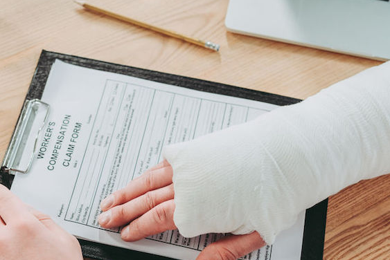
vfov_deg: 19.1
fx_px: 770
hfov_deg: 28.2
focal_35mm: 71
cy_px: 183
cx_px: 127
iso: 160
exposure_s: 1/160
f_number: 4.5
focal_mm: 50
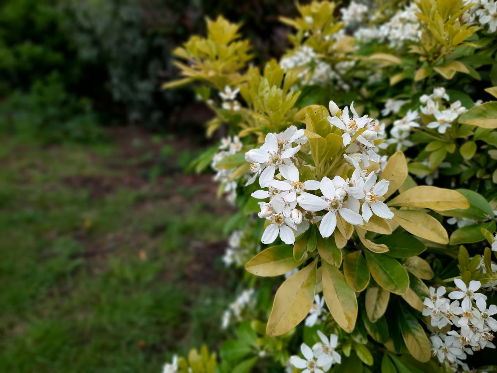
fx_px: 359
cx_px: 248
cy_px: 186
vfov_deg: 54.9
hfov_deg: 69.4
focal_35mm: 25
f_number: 2
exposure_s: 1/149
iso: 32
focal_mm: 4.6
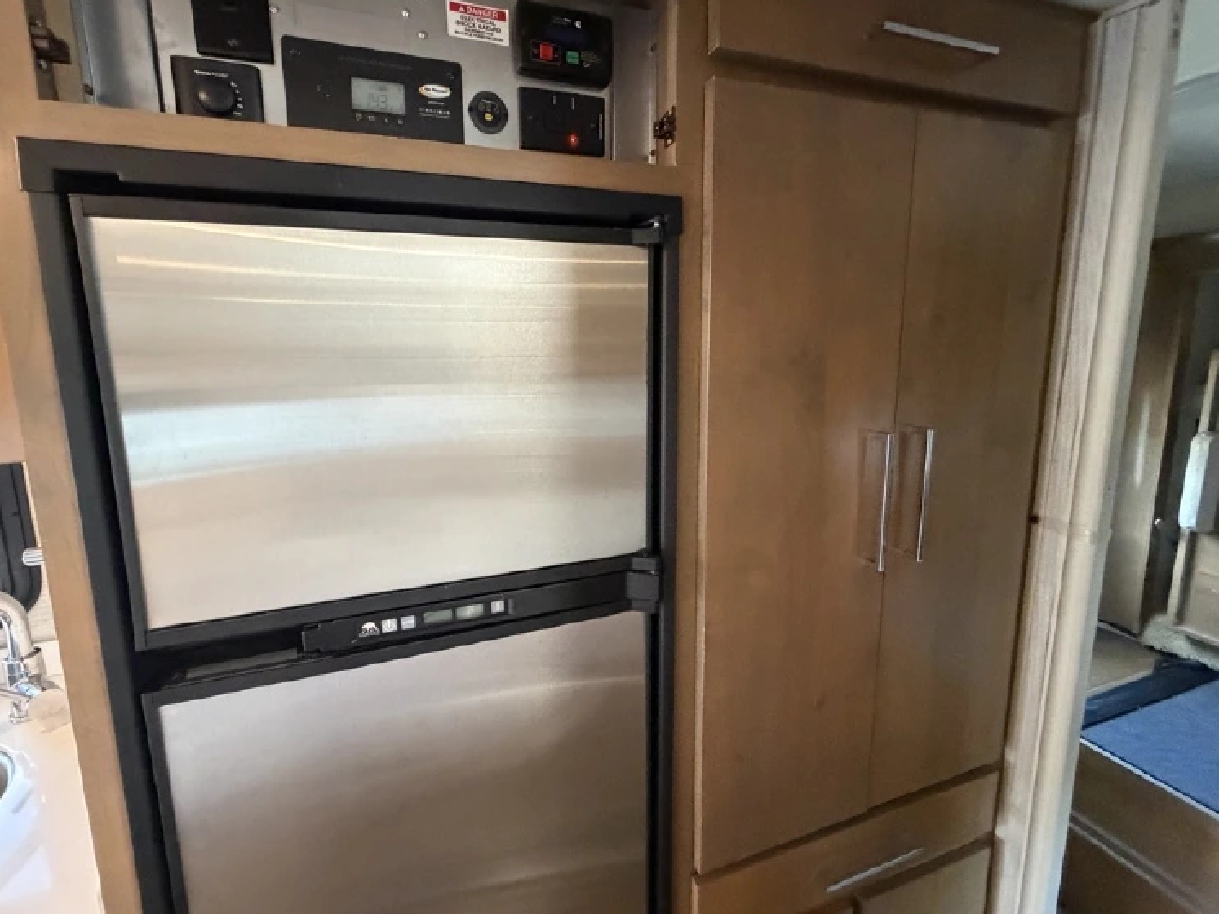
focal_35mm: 15
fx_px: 528
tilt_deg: -8.8
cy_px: 428
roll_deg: +1.7
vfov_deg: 81.6
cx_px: 570
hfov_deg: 98.0
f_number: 2.2
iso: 1000
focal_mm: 2.22
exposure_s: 1/60
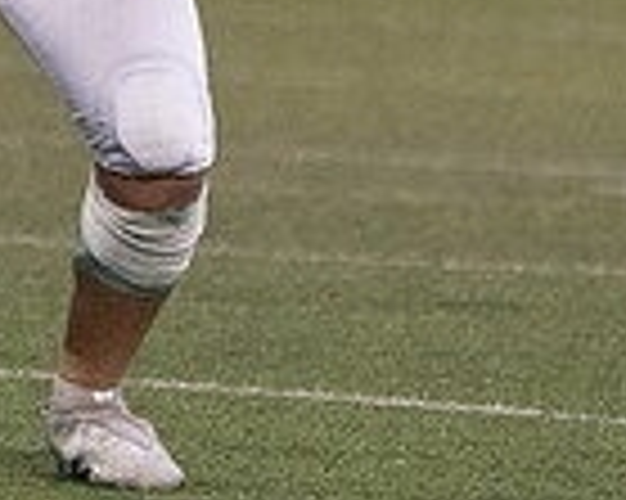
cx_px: -120
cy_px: -344
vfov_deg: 1.0
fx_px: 28808
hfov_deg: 1.2
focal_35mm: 1556
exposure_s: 1/1000
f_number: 5.6
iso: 10000
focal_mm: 333
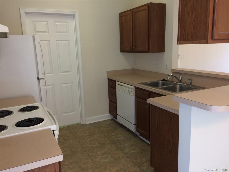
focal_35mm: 29
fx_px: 192
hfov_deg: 61.7
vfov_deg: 48.2
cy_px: 86
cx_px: 114
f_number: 2.2
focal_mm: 4.15
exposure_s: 1/30
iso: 80
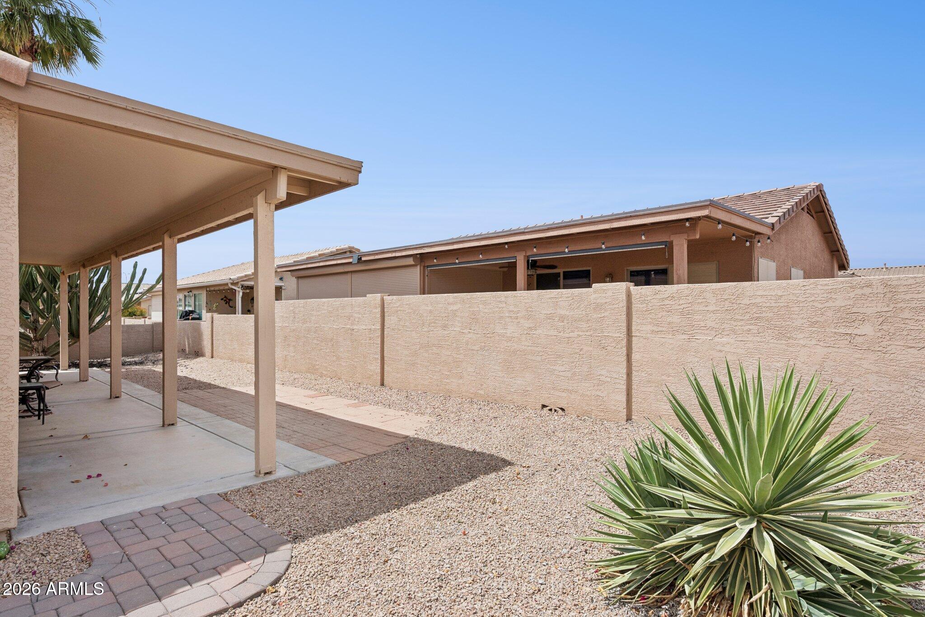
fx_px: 488
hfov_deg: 86.9
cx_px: 462
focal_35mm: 19
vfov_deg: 64.5
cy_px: 308
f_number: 8
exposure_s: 1/1600
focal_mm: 19
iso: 320
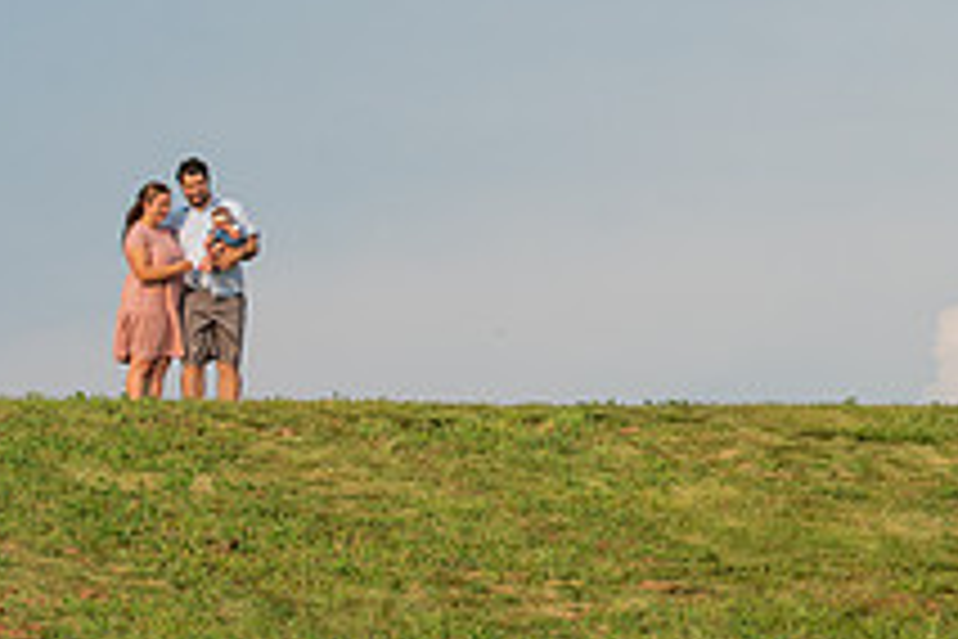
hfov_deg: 10.4
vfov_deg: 6.9
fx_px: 5269
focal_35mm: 198
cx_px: 781
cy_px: 232
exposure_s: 1/640
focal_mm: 70
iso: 160
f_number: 9
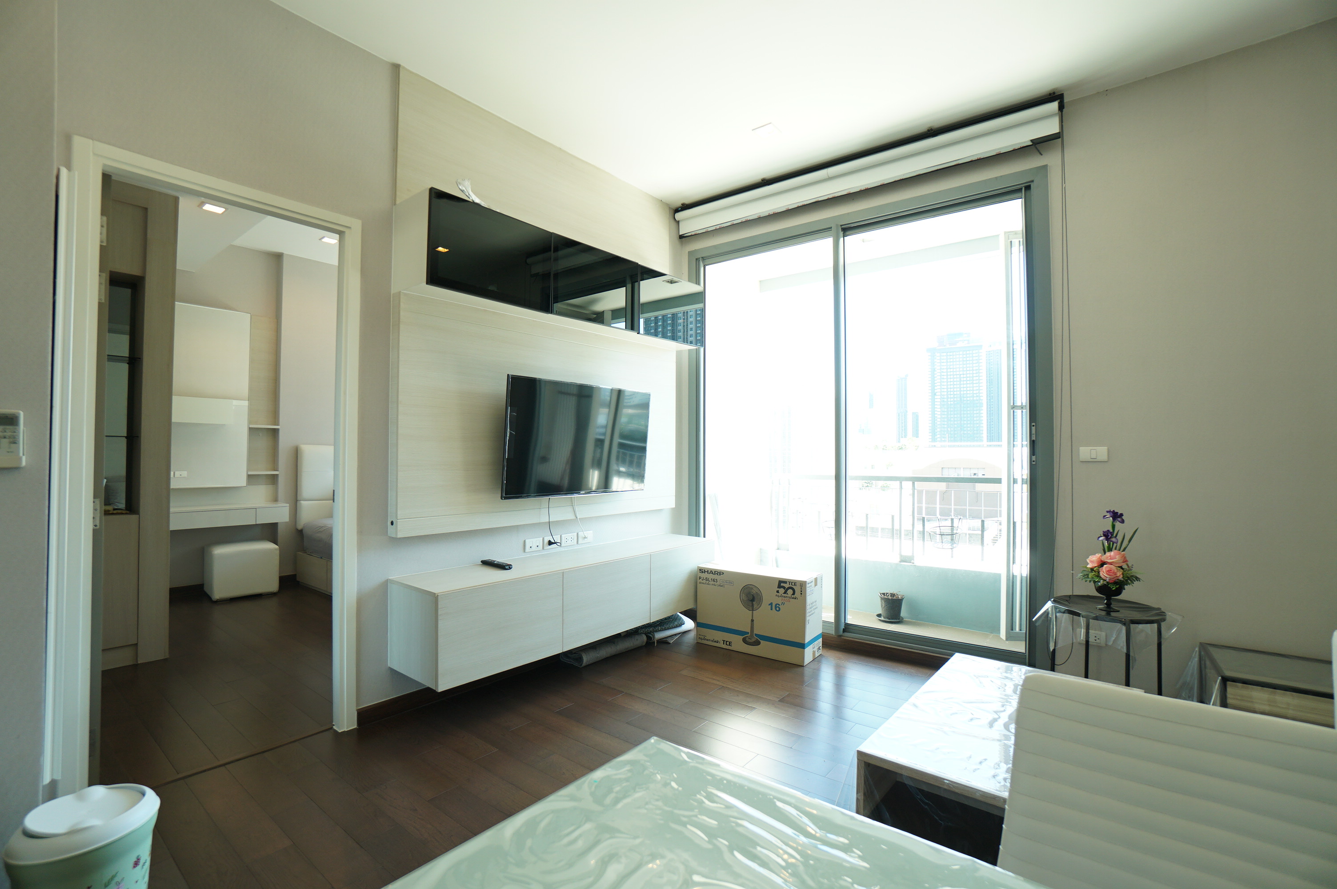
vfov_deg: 77.2
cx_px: 668
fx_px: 557
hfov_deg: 100.4
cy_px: 444
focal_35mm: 15
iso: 320
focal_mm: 10
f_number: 4.5
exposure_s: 1/50
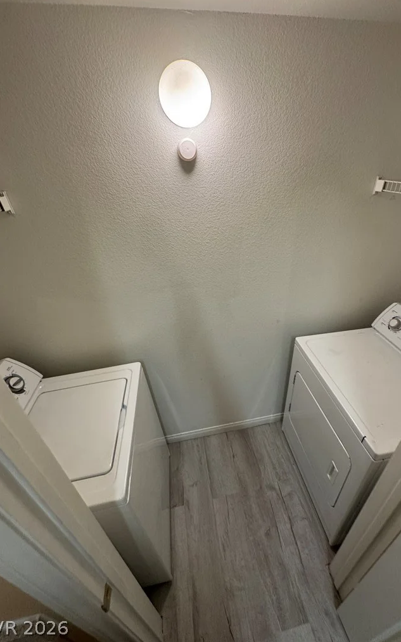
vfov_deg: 101.5
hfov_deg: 74.6
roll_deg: +4.3
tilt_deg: -30.7
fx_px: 262
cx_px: 220
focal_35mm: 15
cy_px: 318
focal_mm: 2.22
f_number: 2.2
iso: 200
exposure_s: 1/60
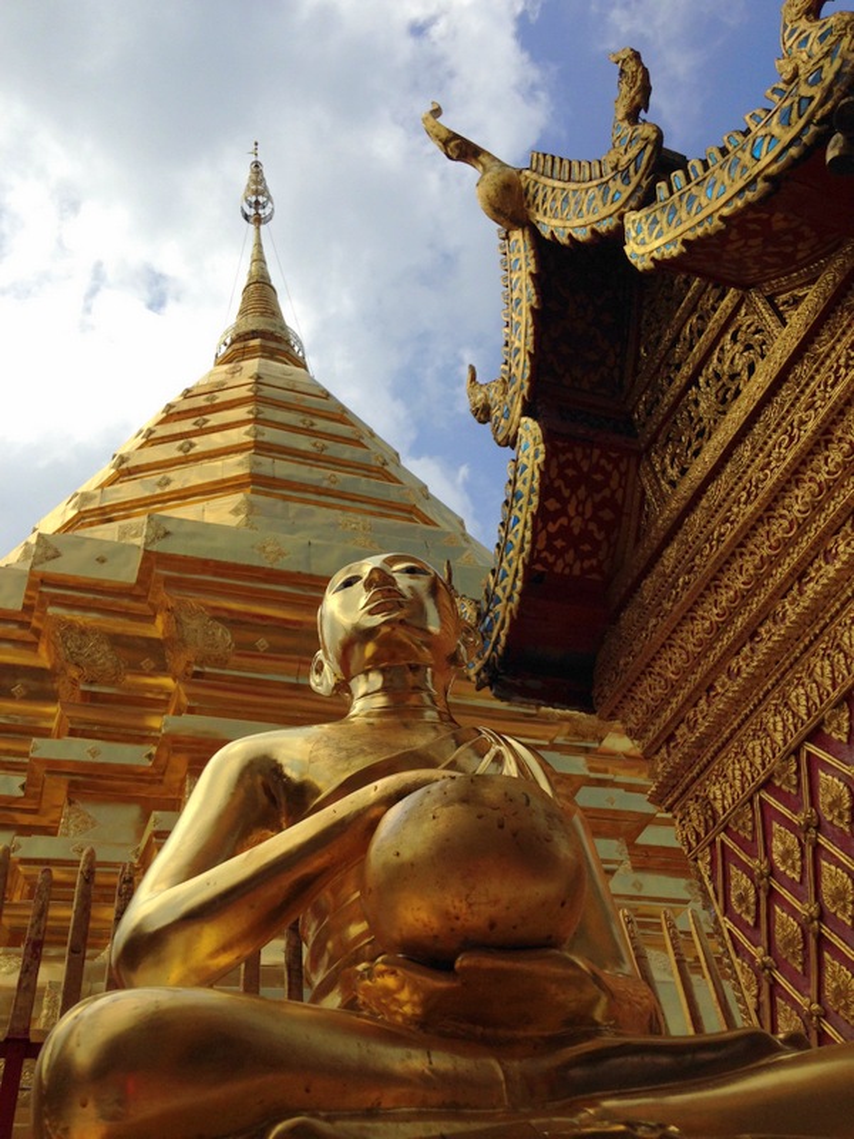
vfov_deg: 55.4
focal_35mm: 33
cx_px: 427
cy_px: 570
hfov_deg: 42.9
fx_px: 1086
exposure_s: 1/3390
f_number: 2.4
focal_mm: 4.12
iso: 50
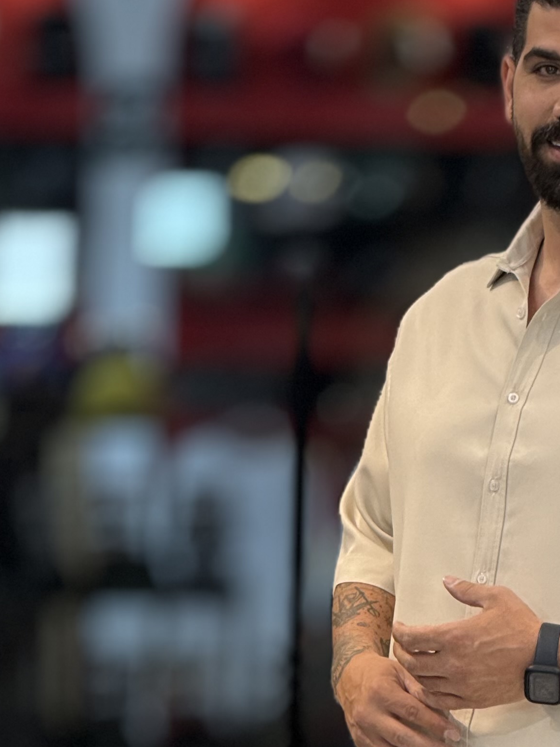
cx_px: 569
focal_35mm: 312
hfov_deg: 4.8
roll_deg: -1.4
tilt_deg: -4.1
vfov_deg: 6.3
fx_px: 6731
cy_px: 861
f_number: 2.8
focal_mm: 15.66
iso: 50
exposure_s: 1/109
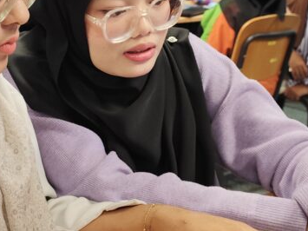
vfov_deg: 19.6
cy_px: 79
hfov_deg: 25.7
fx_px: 667
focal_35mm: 75
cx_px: 74
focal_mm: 6.14
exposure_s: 1/50
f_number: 1.65
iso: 320
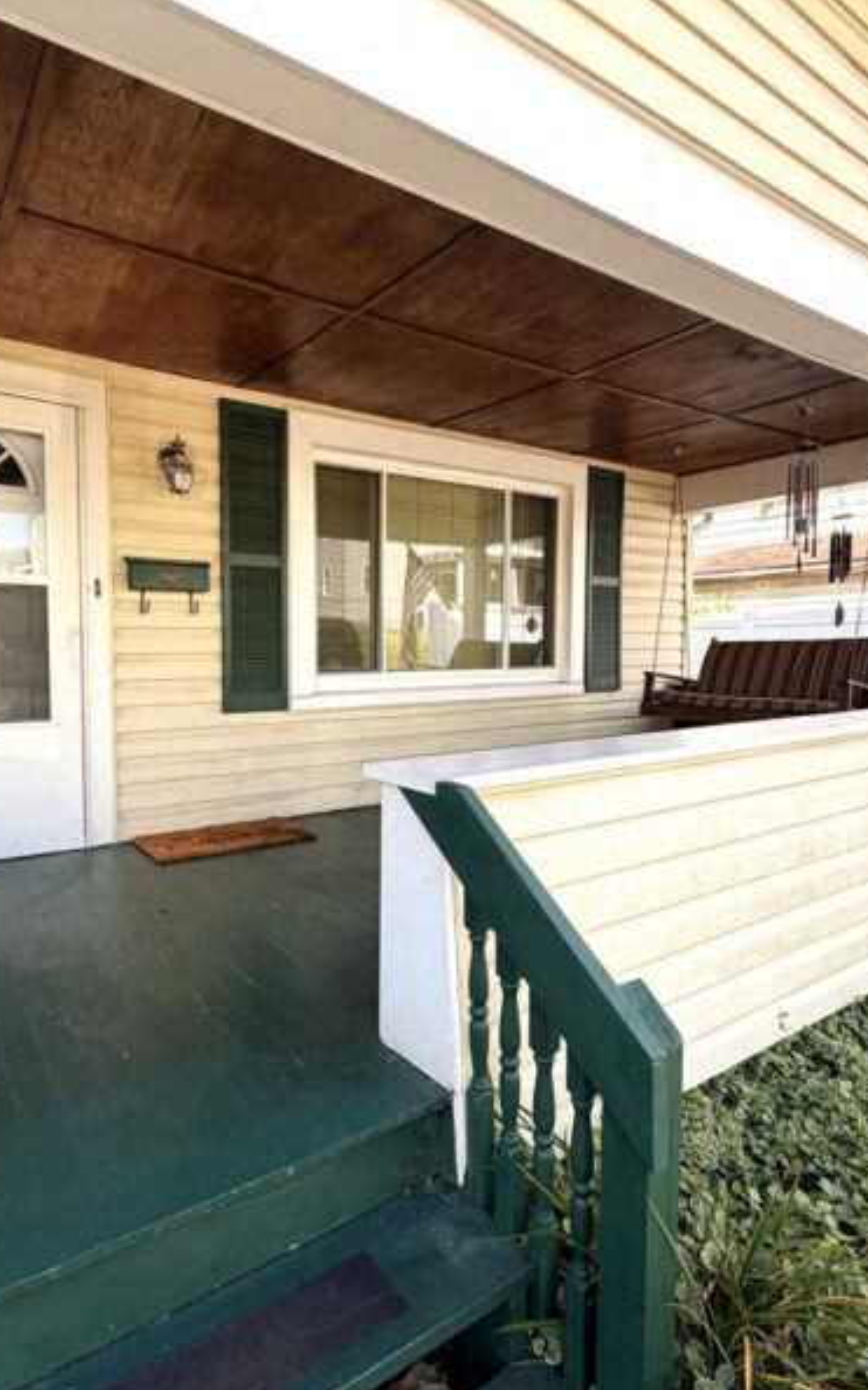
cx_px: 379
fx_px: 757
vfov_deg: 85.1
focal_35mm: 20
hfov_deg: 59.4
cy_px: 697
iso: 64
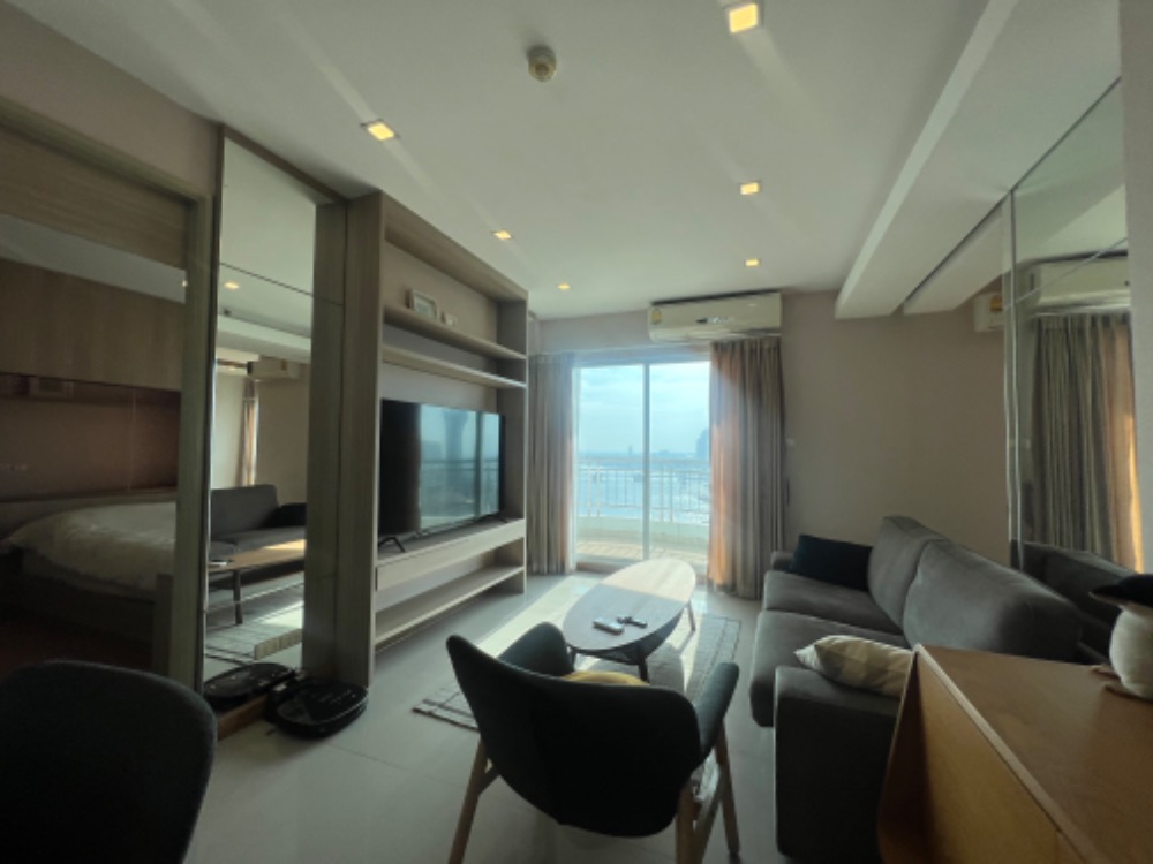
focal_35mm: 13
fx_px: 433
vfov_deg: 89.9
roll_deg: -0.1
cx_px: 576
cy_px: 432
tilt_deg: -0.1
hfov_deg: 106.2
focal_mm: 1.57
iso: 32
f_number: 1.8
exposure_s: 1/645
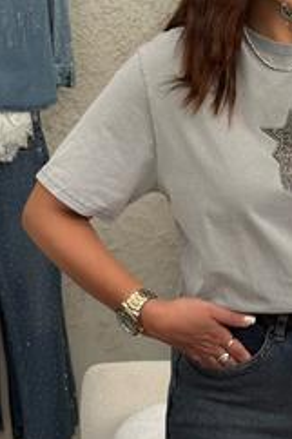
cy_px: 220
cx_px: 274
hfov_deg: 12.3
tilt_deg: -21.2
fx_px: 1340
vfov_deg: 18.6
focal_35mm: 110
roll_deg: -0.9
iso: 100
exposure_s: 1/138
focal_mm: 6.76
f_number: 1.78
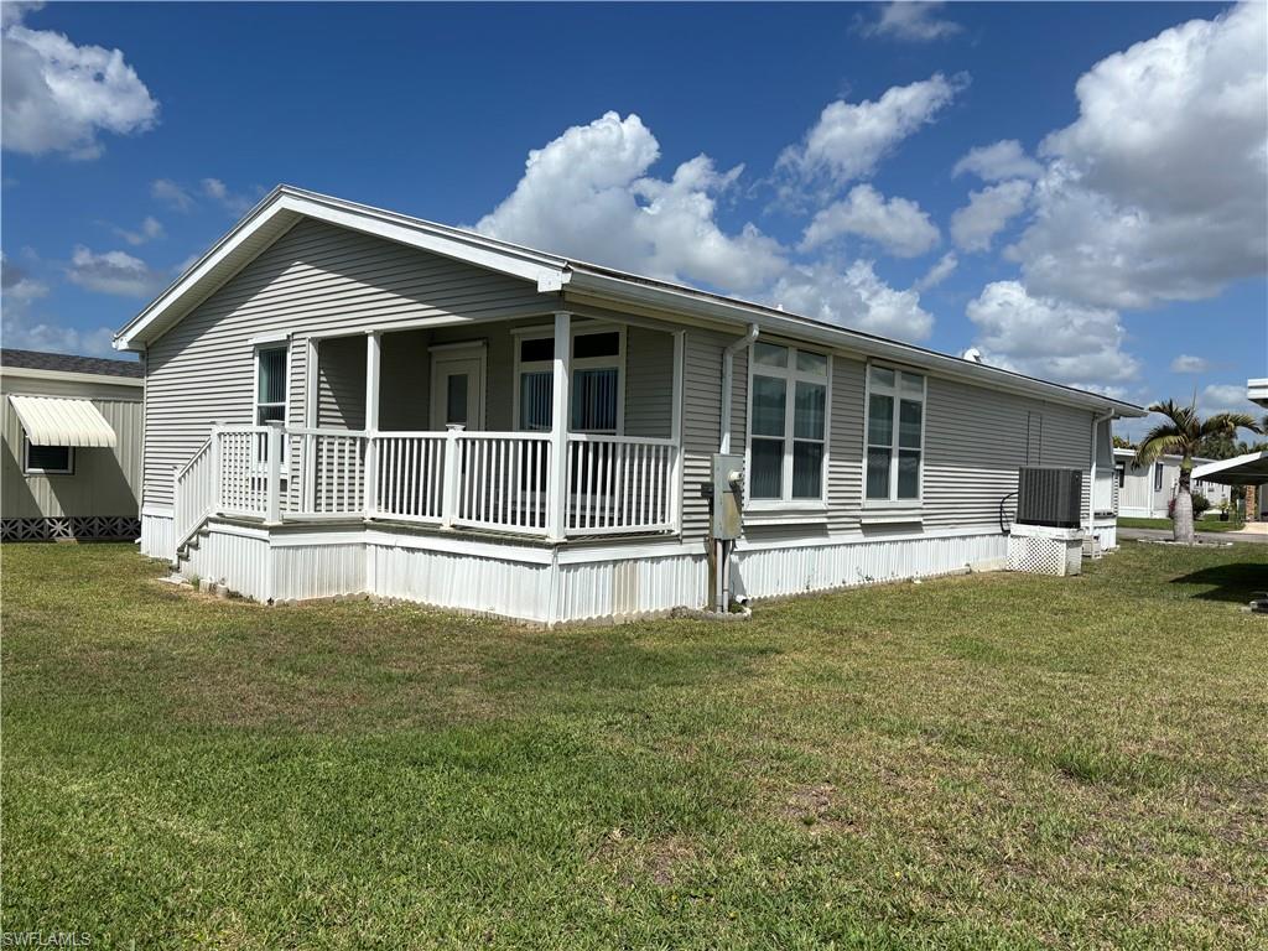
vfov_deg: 53.1
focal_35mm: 26
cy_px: 476
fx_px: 952
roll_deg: -2.3
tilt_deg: +0.8
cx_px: 634
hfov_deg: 67.3
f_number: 1.6
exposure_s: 1/7194
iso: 50
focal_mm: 5.96
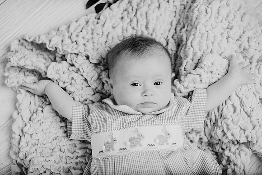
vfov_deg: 27.0
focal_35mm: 50
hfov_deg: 39.6
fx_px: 364
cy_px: 88
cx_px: 131
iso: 200
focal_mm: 50
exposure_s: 1/250
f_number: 2.8
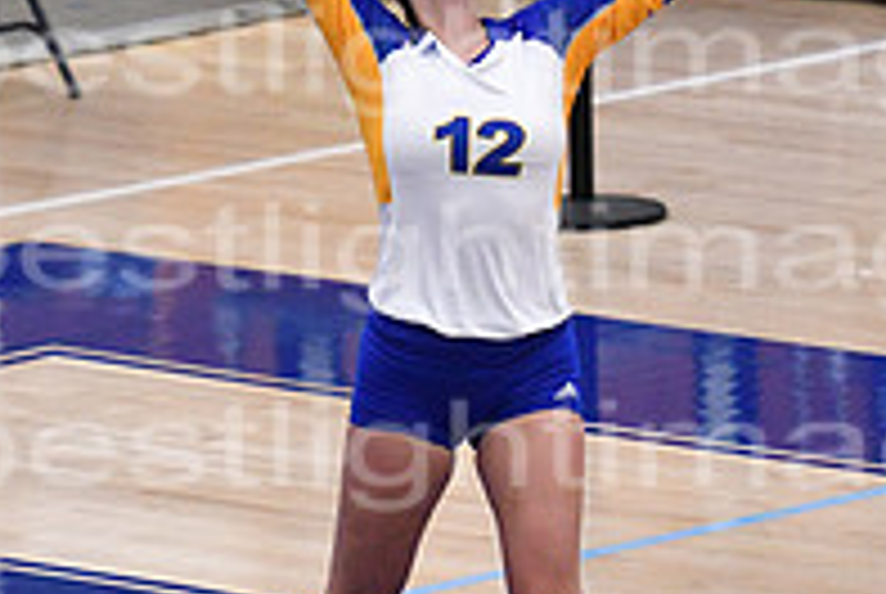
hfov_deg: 2.9
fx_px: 17377
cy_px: 160
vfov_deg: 2.0
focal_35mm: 705
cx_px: 522
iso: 6400
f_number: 3.2
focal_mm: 160
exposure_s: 1/1000
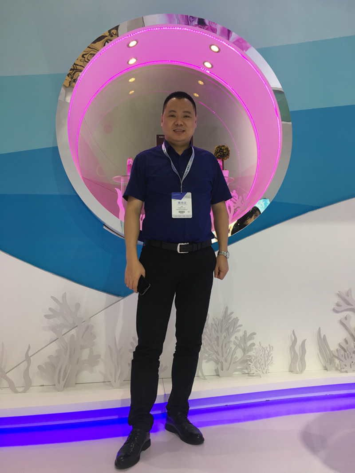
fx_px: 397
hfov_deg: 48.2
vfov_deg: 61.7
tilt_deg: +3.8
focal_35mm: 29
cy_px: 236
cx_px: 178
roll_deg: +0.8
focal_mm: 4.15
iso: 40
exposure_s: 1/100
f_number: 2.2
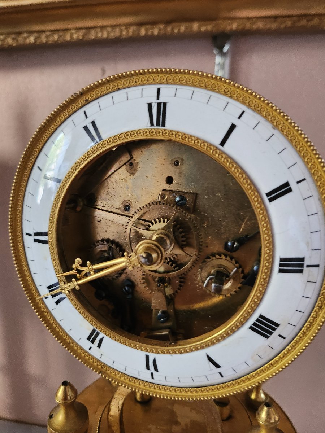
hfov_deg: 56.8
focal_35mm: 24
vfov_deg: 71.6
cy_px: 216
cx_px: 162
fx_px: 300
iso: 500
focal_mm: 5
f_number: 1.8
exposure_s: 1/40
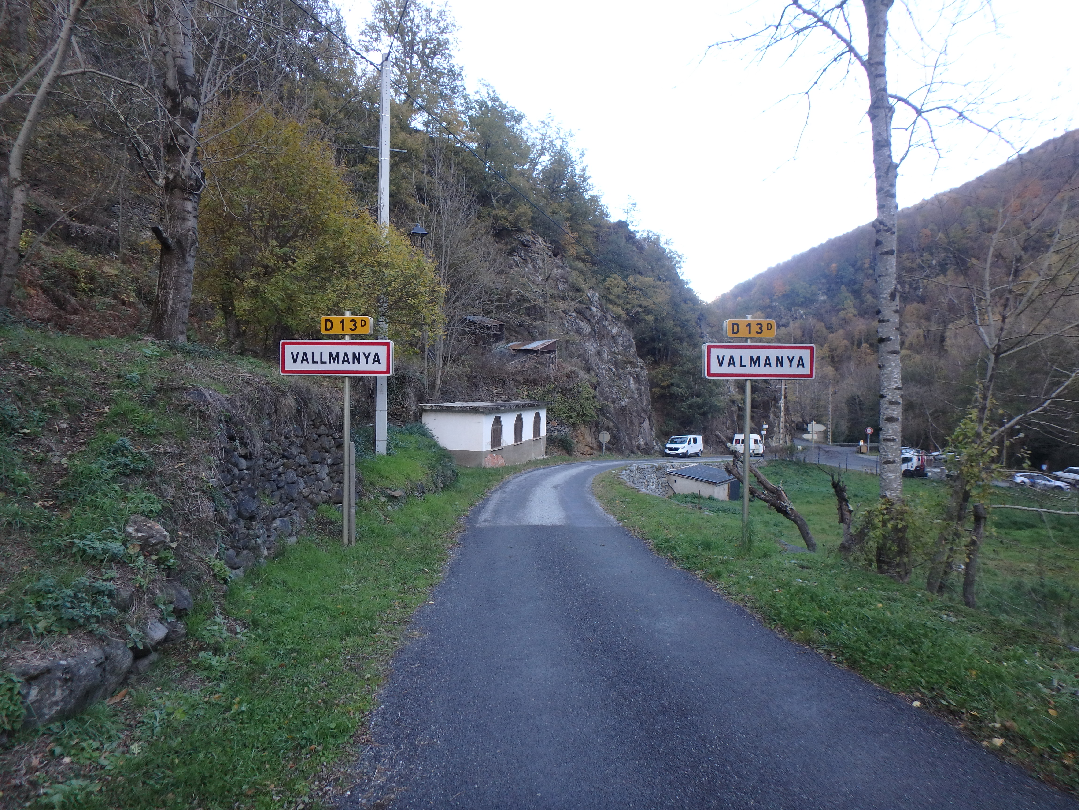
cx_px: 540
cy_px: 405
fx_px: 655
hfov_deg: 79.0
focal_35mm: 21
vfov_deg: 63.4
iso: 125
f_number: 3.5
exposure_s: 1/80
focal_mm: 3.7
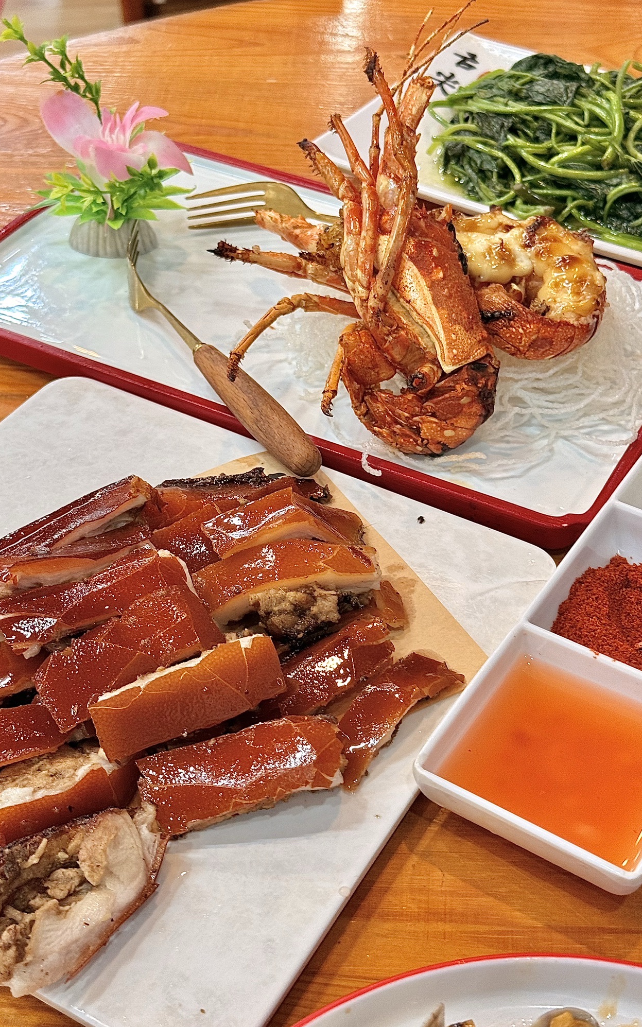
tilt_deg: -40.6
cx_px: 308
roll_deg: +0.4
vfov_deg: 39.6
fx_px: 1428
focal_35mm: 51
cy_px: 513
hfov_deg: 25.3
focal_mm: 6.76
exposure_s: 1/50
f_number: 1.78
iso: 100
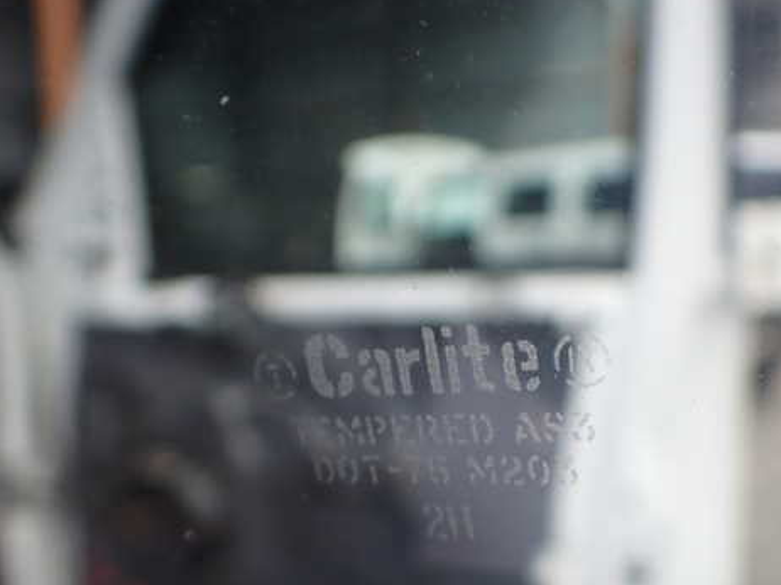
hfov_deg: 47.4
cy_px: 333
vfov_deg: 36.7
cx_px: 494
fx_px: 879
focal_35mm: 39
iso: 100
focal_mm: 5.4
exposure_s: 1/200
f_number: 2.3
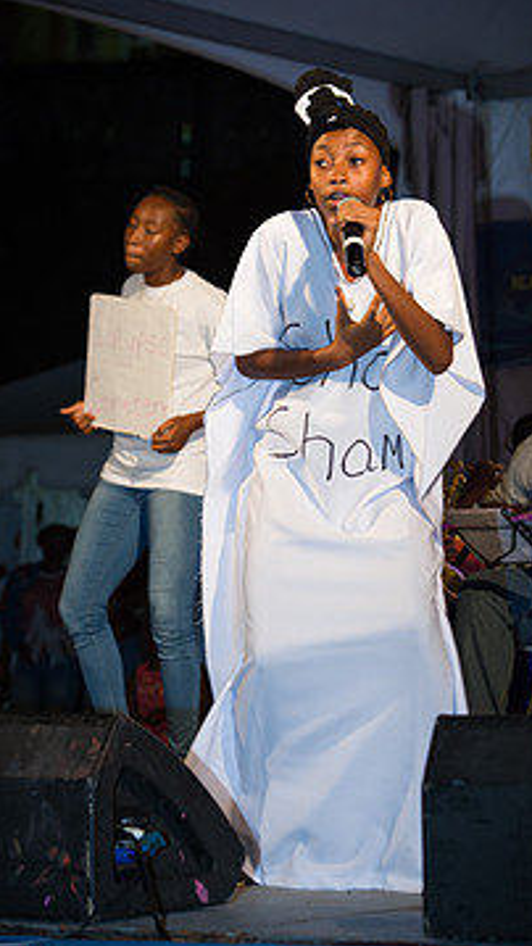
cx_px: 286
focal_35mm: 131
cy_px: 440
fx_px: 3284
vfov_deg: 16.4
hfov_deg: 9.3
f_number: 5.6
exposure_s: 1/160
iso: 1600
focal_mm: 100
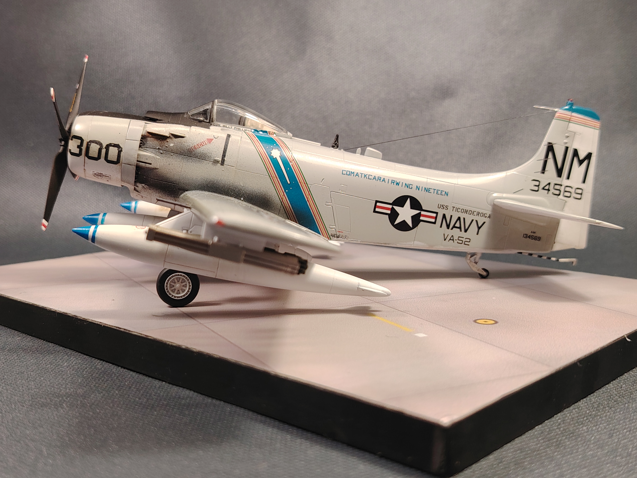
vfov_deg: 35.1
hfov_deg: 45.8
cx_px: 318
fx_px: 754
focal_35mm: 41
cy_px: 239
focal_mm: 5.25
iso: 278
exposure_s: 1/100
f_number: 1.75
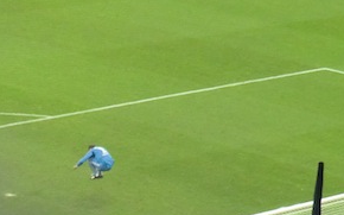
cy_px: 328
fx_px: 2437
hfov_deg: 8.1
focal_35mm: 260
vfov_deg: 5.0
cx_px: 112
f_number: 4.8
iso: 400
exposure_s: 1/60
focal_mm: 16
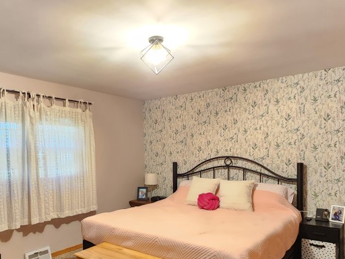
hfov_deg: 66.5
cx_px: 133
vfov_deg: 52.5
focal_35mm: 26
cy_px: 163
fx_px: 259
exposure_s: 1/30
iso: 500
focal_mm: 2.2
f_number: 2.2
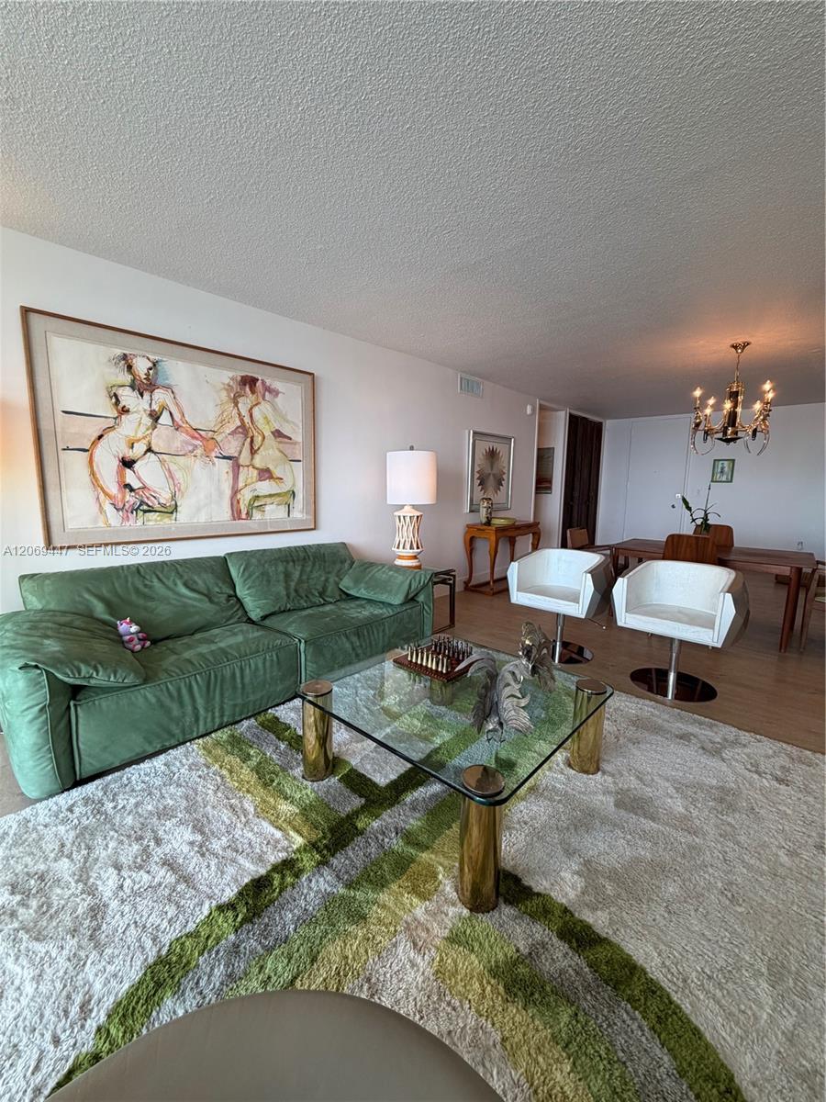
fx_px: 445
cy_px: 551
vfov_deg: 102.1
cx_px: 413
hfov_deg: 85.7
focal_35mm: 14
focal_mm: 2.22
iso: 125
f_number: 2.2
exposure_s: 1/120
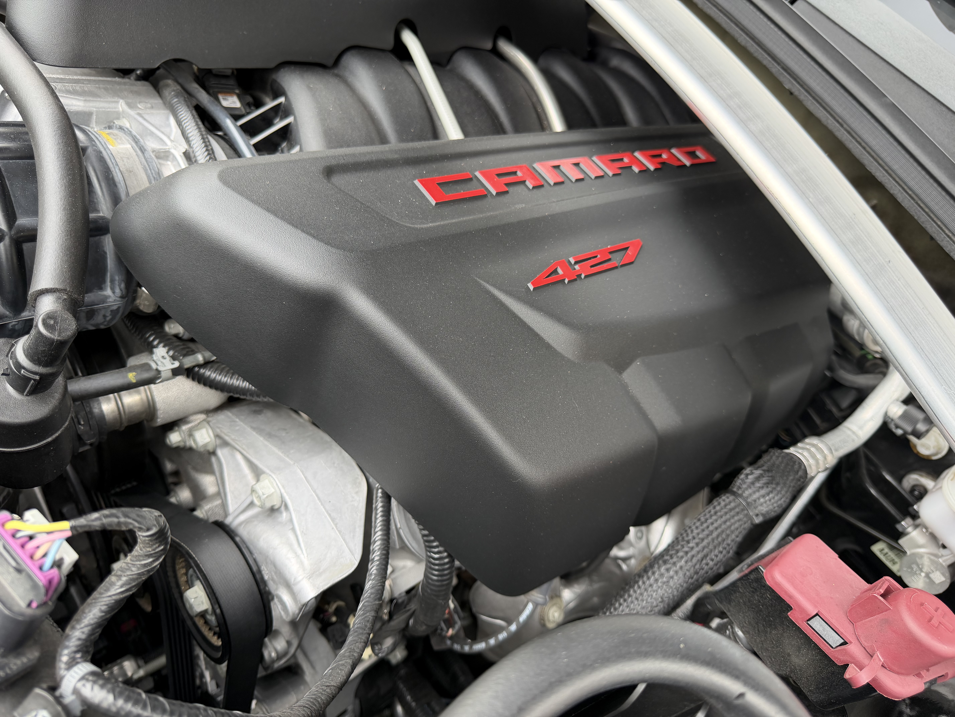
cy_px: 358
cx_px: 478
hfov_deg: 71.6
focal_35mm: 24
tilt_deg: -46.3
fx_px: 662
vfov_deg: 56.8
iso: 125
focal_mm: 6.76
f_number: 1.78
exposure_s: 1/193
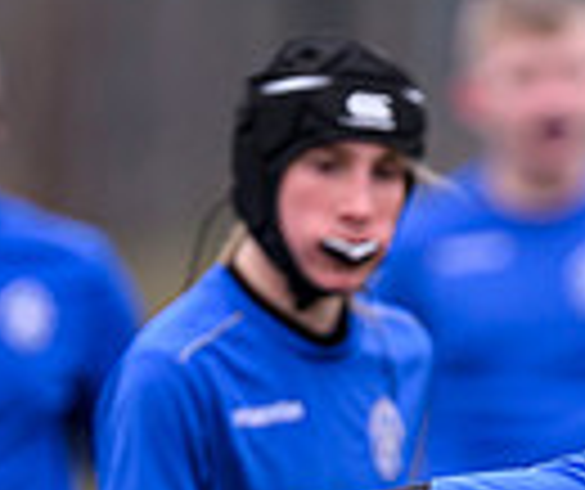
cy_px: 1044
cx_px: 768
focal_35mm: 2077
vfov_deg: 0.8
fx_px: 36645
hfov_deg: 0.9
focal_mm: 400
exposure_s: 1/1600
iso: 500
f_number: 3.5
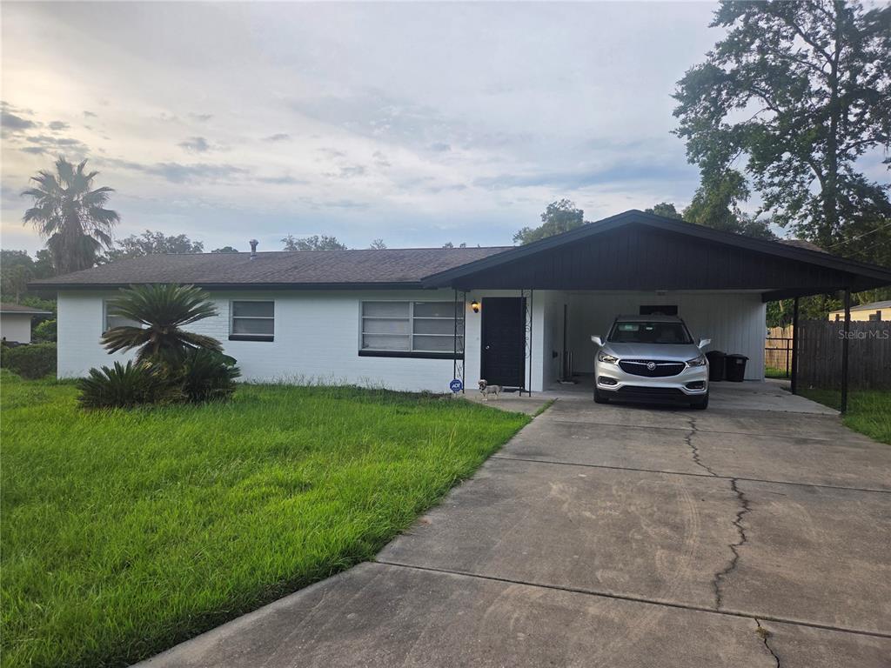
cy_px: 334
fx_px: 592
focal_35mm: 23
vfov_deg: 58.9
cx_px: 446
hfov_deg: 73.9
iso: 80
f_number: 1.8
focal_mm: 5.4
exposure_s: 1/1501
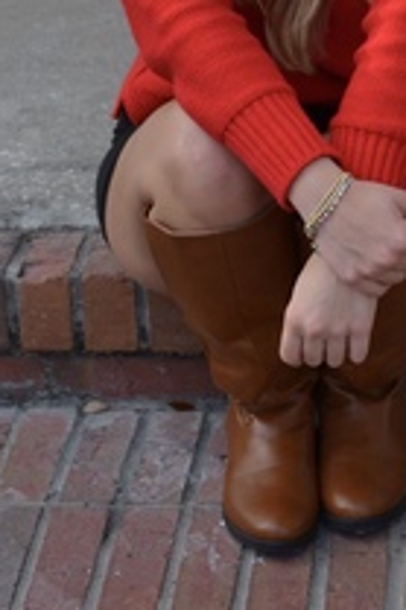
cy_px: -102
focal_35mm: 129
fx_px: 2186
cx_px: 308
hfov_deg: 10.6
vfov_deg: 15.4
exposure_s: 1/160
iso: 100
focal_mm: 36
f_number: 6.3
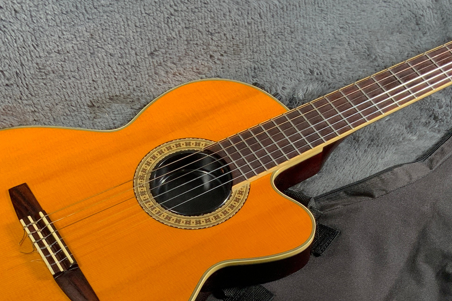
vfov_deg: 20.7
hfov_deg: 31.9
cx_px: 232
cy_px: 313
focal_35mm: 63
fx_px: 791
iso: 64
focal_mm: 3
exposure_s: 1/104
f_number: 1.8
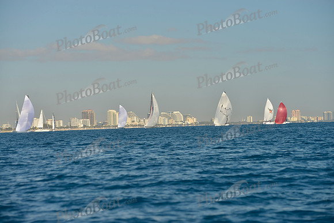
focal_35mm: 120
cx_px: 167
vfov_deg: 11.4
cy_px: 112
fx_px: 1114
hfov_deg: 17.1
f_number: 6.3
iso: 200
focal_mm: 120
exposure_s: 1/800
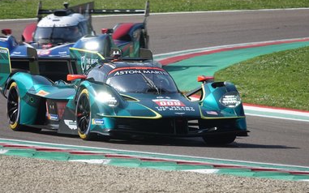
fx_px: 5684
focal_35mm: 675
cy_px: 111
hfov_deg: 3.1
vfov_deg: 1.9
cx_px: 157
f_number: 4
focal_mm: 205.6
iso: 100
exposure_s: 1/800
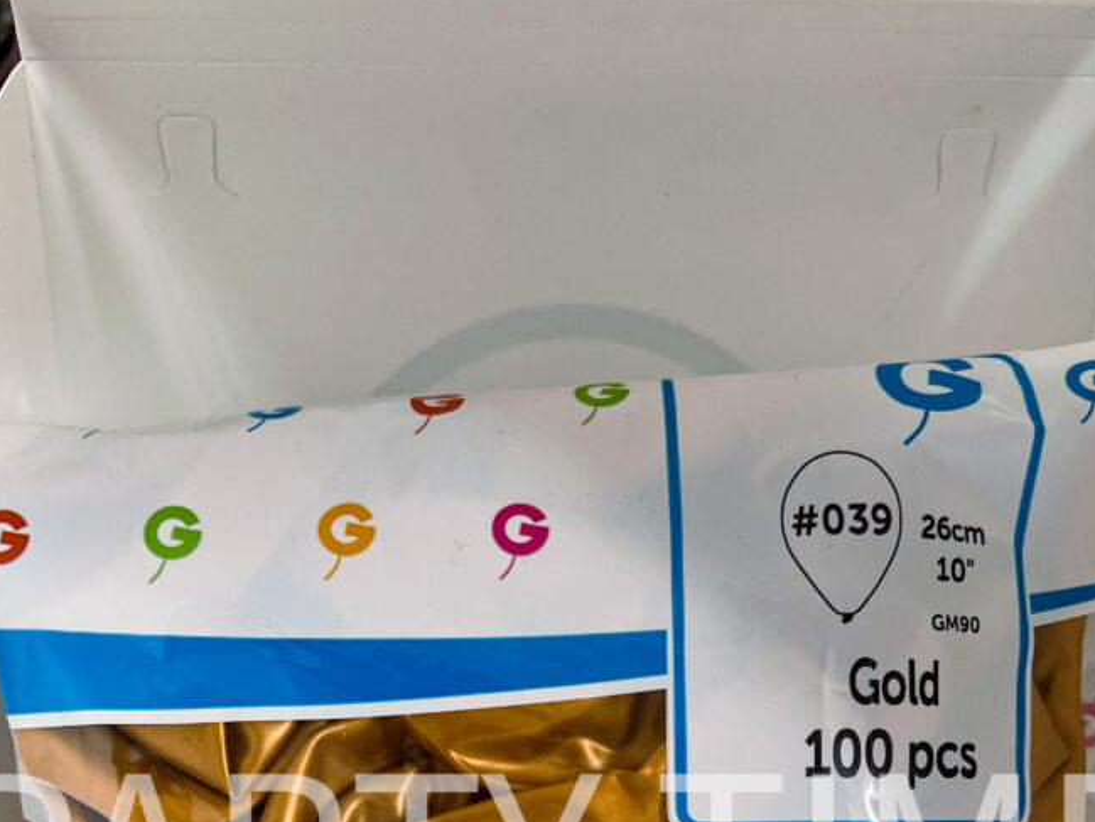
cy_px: 857
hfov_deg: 45.8
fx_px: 1297
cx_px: 562
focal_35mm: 41
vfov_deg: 31.9
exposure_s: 1/100
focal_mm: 5.7
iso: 100
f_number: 1.5
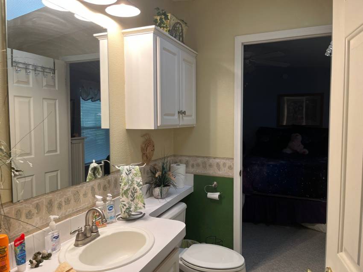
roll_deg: +0.7
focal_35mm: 26
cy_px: 136
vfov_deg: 53.0
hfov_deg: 67.3
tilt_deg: -3.9
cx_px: 182
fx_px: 273
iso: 64
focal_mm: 5.1
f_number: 1.6
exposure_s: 1/60
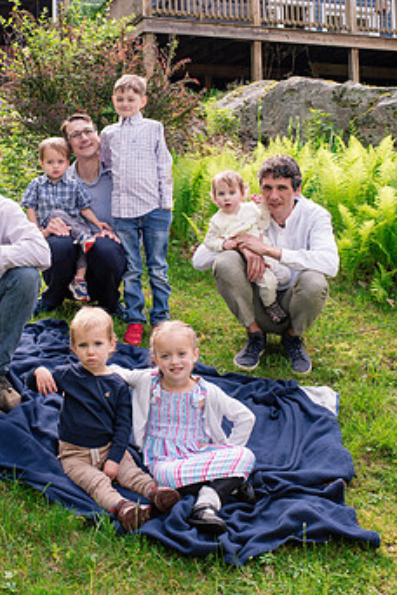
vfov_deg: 42.4
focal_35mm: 46
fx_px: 761
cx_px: 141
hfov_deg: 29.1
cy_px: 221
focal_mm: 35
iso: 800
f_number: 8
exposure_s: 1/400
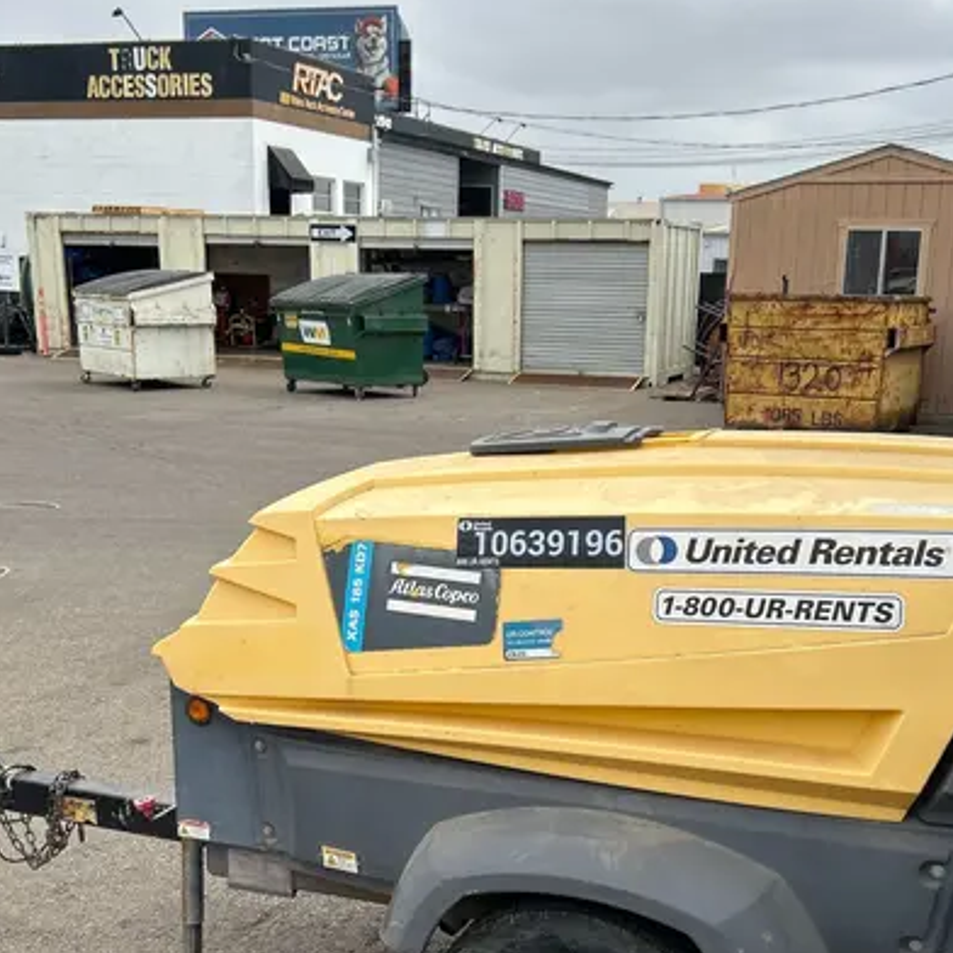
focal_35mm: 43
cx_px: 537
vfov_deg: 38.7
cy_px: 643
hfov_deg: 39.1
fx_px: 1339
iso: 50
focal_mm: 5.7
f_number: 1.5
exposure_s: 1/3460
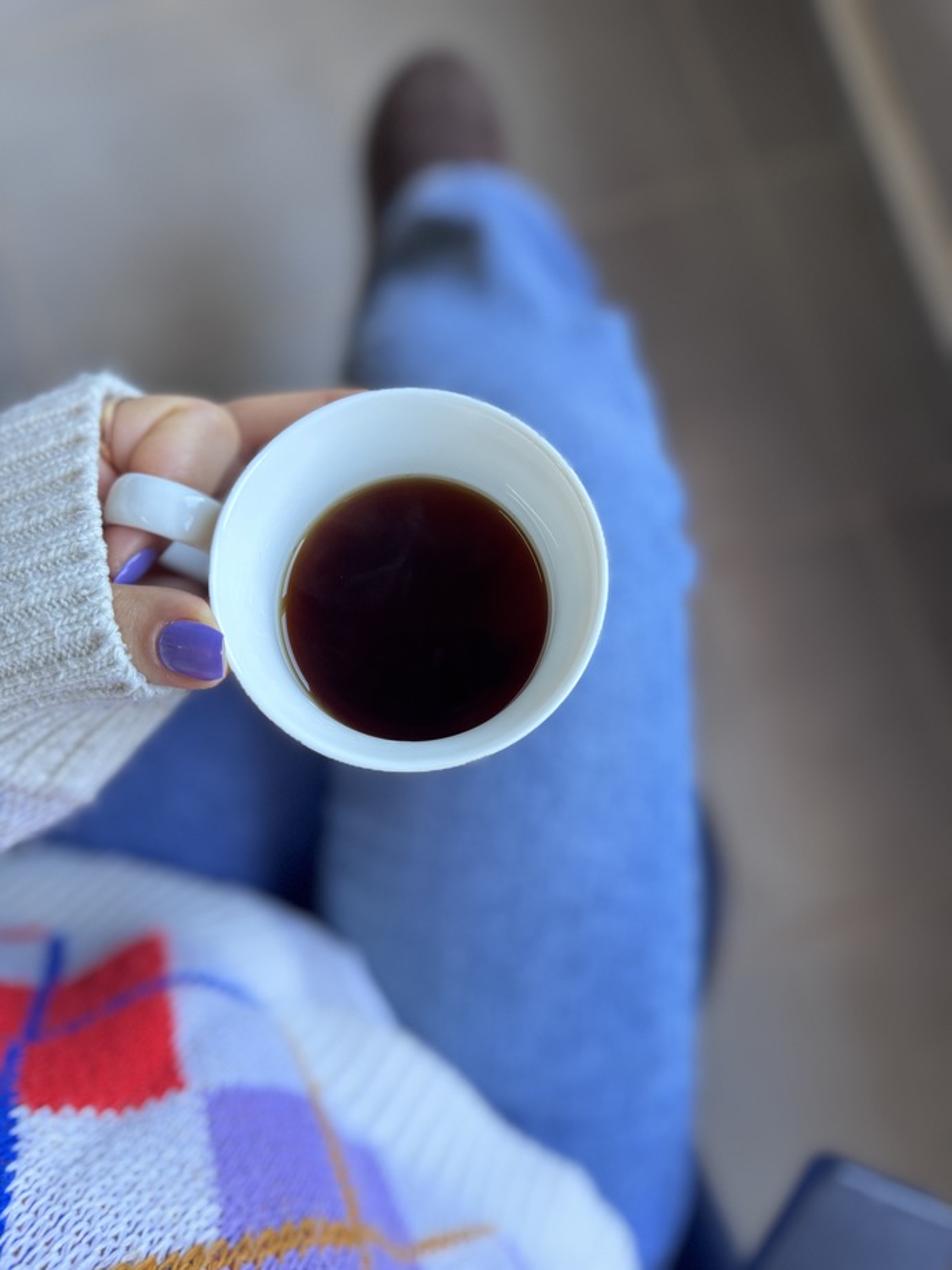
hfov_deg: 56.8
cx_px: 476
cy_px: 635
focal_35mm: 24
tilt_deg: -84.7
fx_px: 880
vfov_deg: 71.6
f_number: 1.78
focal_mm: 6.76
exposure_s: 1/100
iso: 200
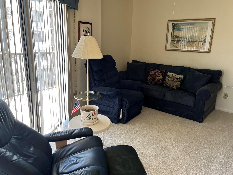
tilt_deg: -14.5
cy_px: 87
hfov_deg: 65.3
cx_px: 119
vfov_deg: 51.4
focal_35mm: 27
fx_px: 182
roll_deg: -1.5
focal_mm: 5.1
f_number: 1.6
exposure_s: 1/120
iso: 125
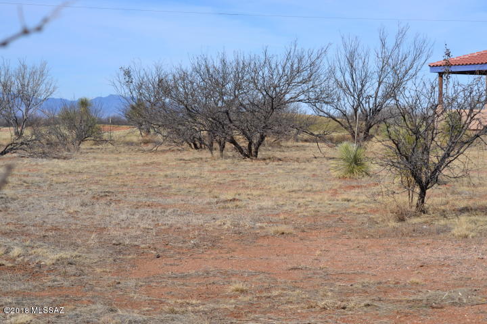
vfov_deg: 16.6
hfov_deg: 24.6
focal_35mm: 82
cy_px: 162
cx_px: 244
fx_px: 1116
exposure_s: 1/250
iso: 100
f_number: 8
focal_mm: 55
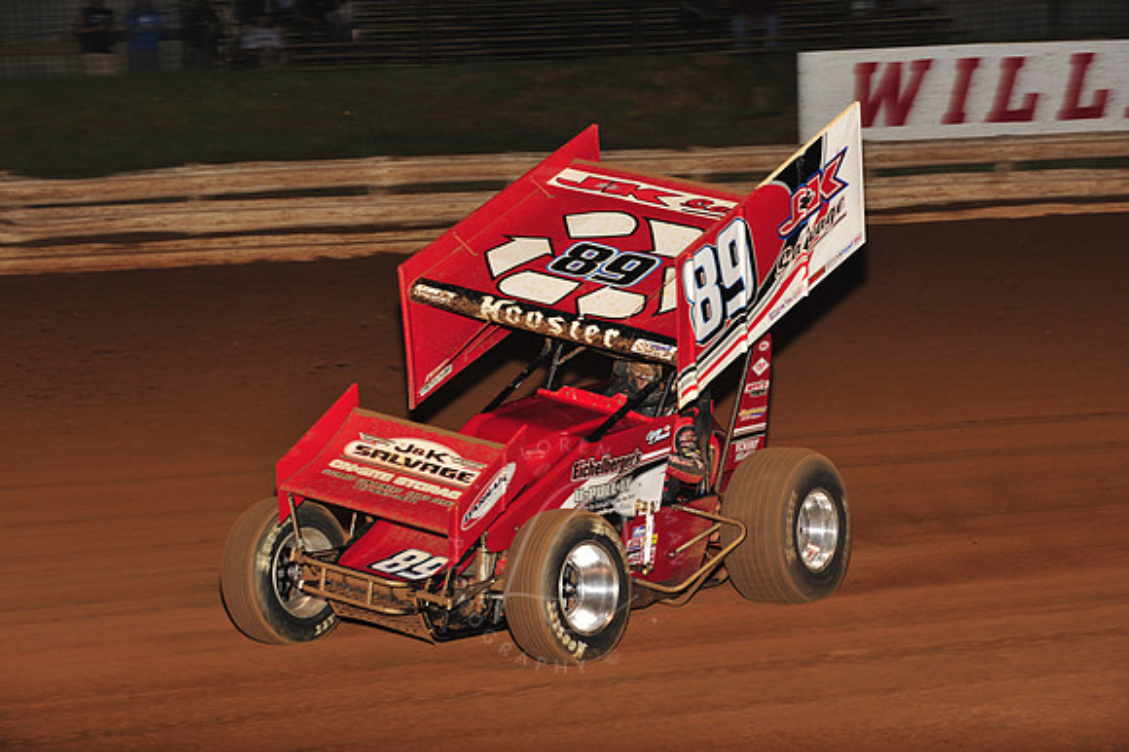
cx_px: 564
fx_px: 3291
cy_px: 376
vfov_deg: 13.0
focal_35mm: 105
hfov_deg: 19.5
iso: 1000
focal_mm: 105
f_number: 7.1
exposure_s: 1/320
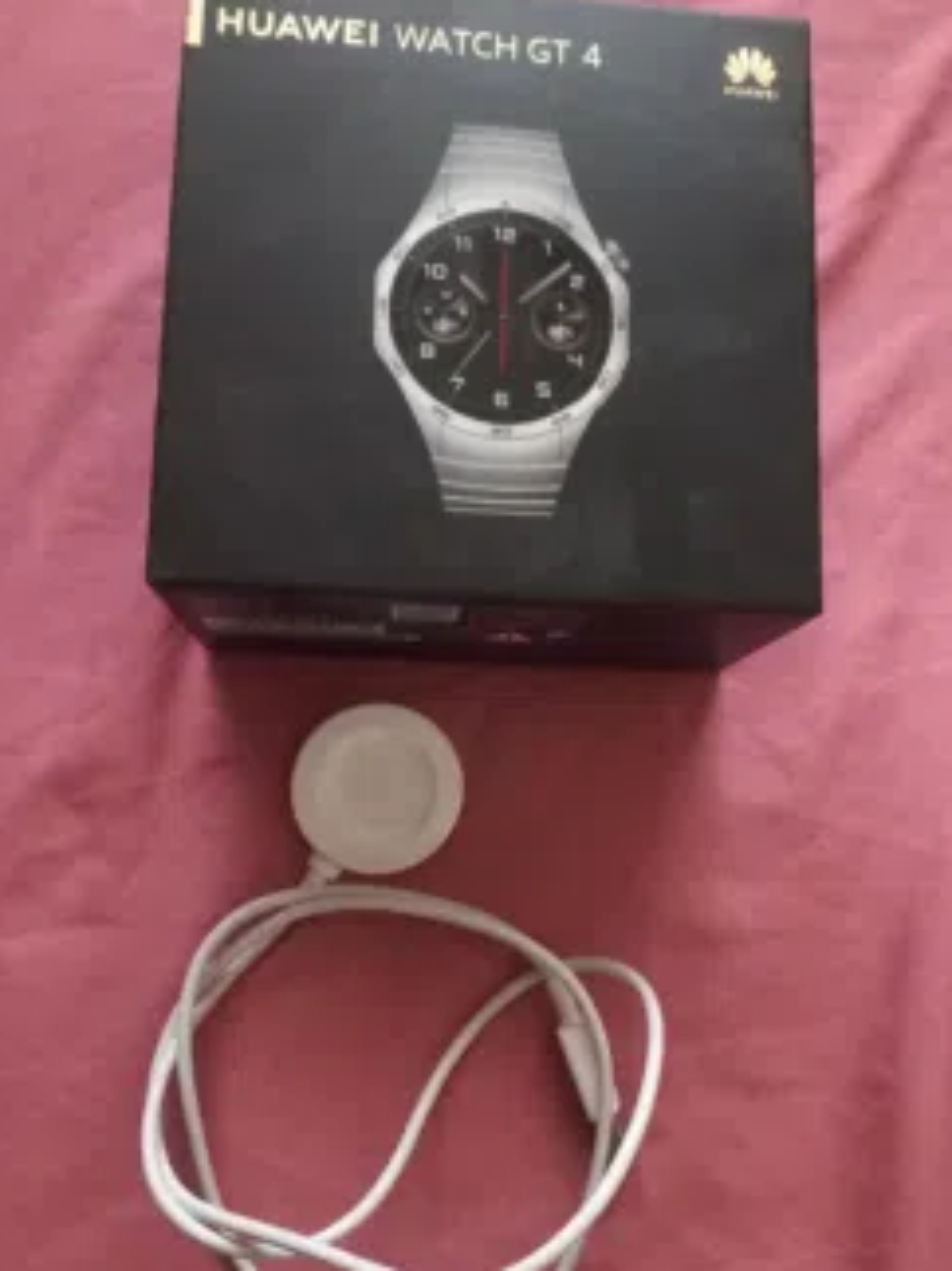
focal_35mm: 31
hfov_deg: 45.4
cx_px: 523
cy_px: 677
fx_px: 1137
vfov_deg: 58.3
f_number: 1.8
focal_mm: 4.6
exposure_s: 1/16.7
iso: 2000
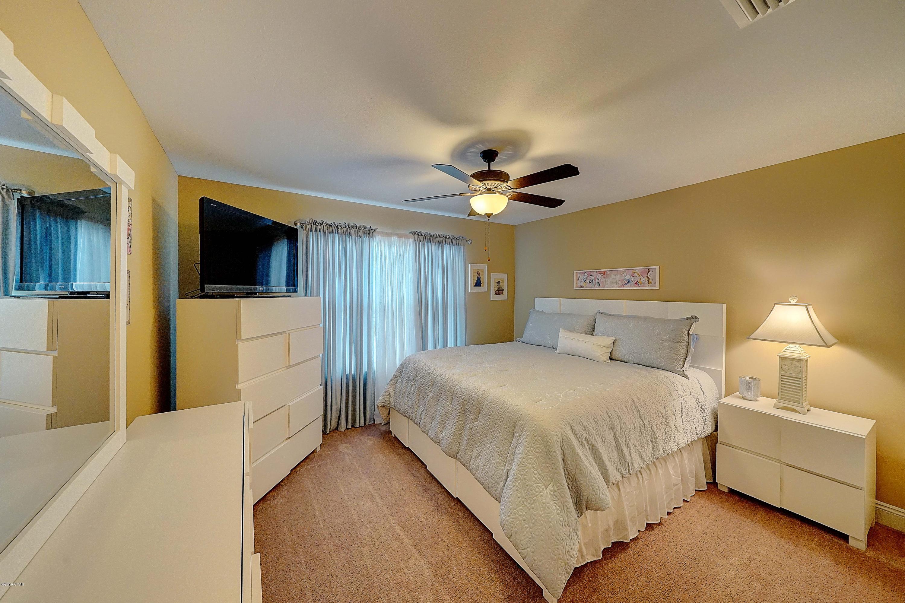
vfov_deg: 90.0
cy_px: 302
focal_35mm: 12
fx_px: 302
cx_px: 452
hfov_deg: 112.6
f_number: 8
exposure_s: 1/60
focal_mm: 12
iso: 2000
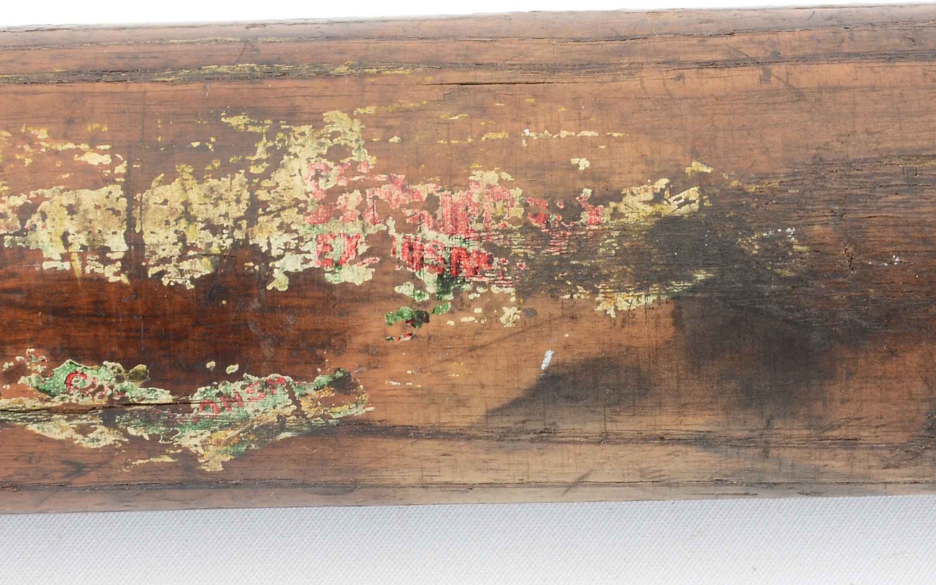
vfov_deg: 5.3
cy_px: 217
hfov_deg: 8.5
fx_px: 6329
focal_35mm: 248
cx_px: 506
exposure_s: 1/80
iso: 400
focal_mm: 75
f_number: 11
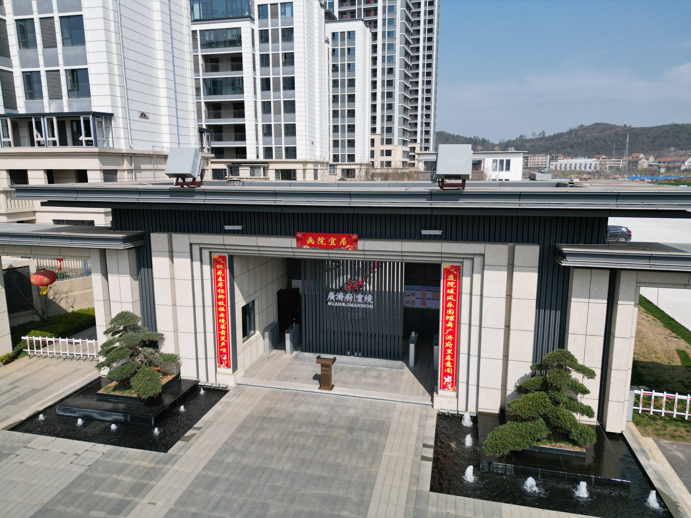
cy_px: 259
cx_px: 346
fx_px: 479
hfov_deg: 71.6
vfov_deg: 56.8
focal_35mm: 24
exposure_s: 1/5000
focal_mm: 6.72
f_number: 1.7
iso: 150
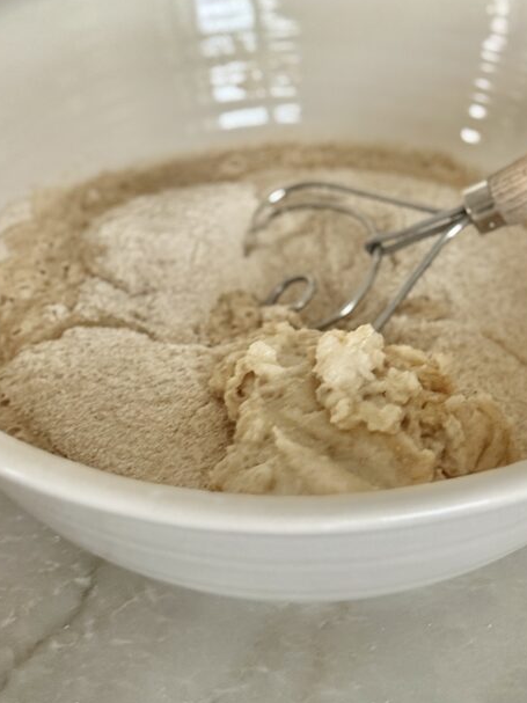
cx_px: 339
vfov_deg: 23.7
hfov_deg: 18.2
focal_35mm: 81
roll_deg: -1.1
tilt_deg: -34.1
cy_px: 133
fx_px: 1645
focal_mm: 6.76
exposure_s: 1/30
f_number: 1.78
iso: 500
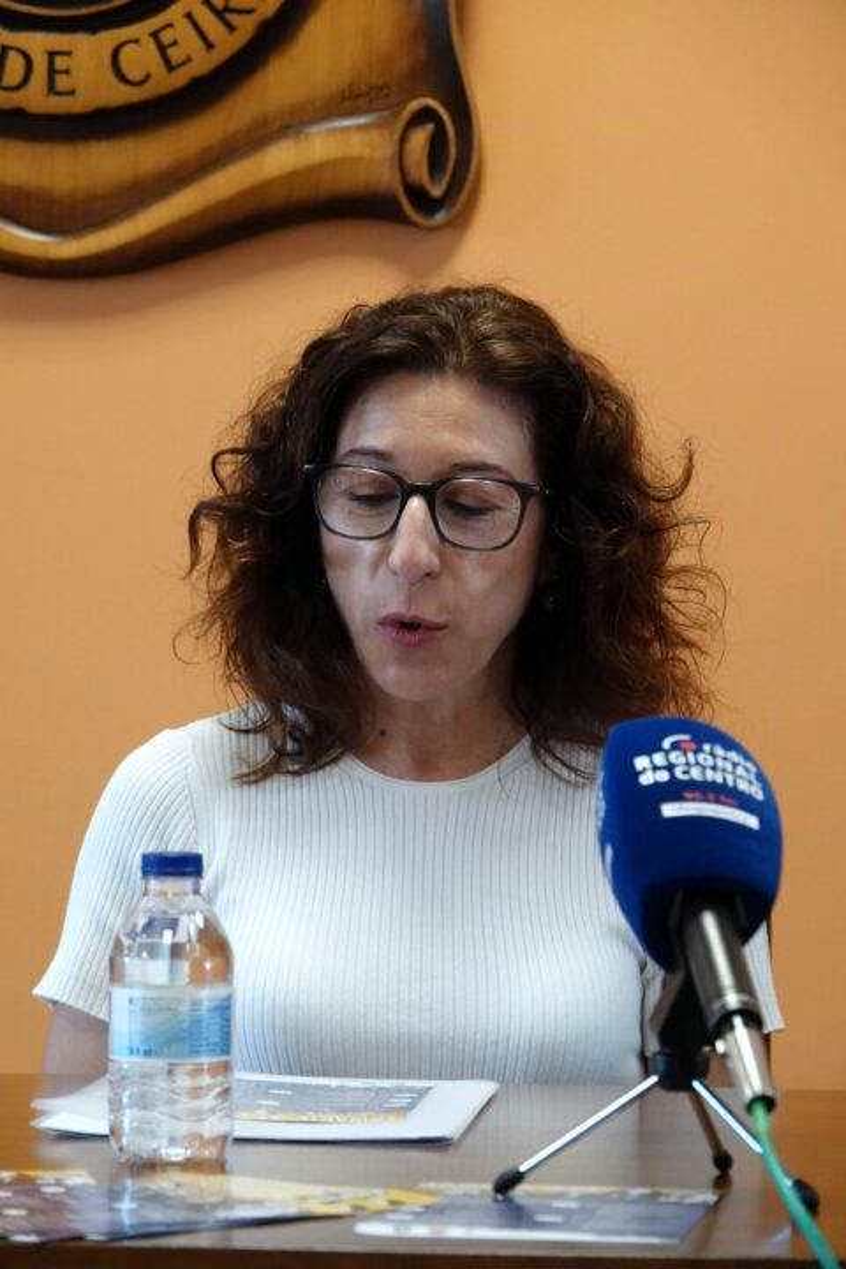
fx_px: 5781
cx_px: 423
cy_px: 634
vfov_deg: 12.5
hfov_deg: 8.4
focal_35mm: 164
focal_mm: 60.29
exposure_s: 1/160
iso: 2000
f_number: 4
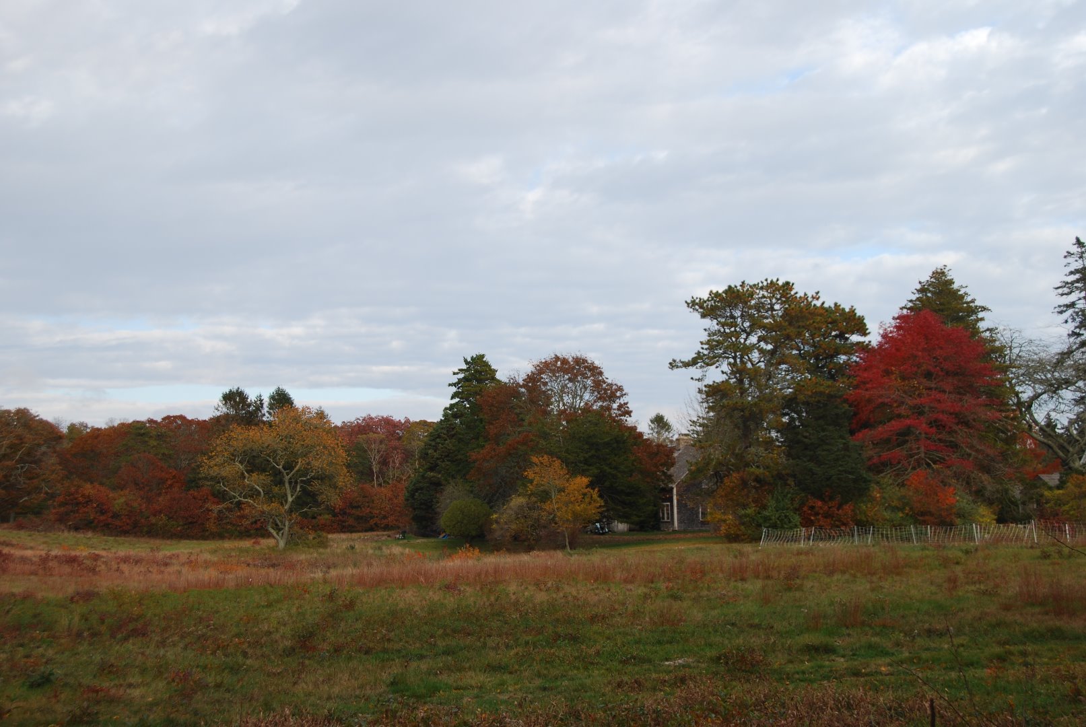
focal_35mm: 48
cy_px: 364
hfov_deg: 41.1
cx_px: 543
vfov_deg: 28.2
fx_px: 1450
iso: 140
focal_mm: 32
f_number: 5.6
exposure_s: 1/125
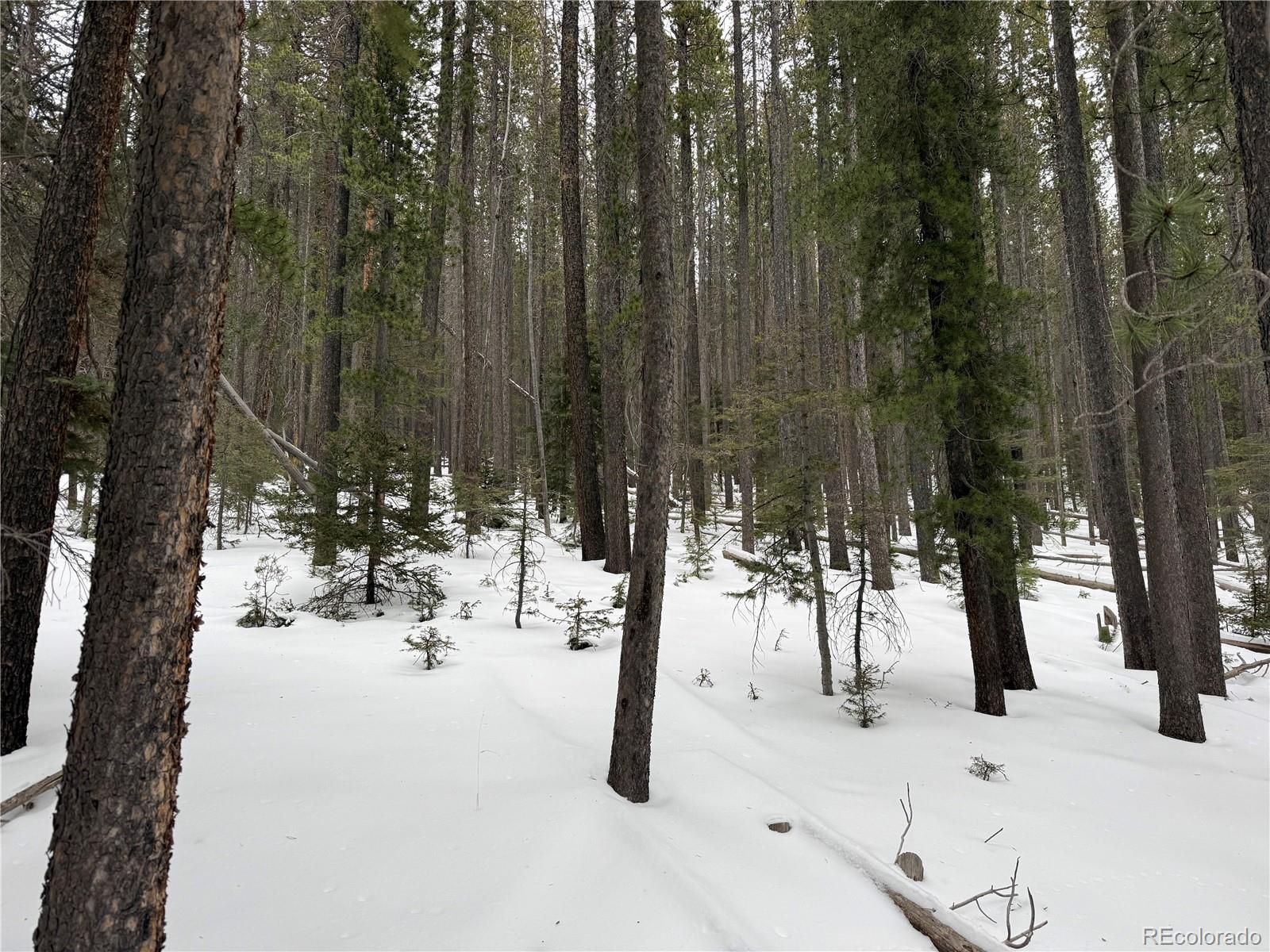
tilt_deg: +9.0
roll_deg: -0.4
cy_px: 476
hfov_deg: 71.6
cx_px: 635
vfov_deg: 56.8
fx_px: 881
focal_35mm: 24
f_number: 1.78
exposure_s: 1/584
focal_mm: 6.76
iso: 80
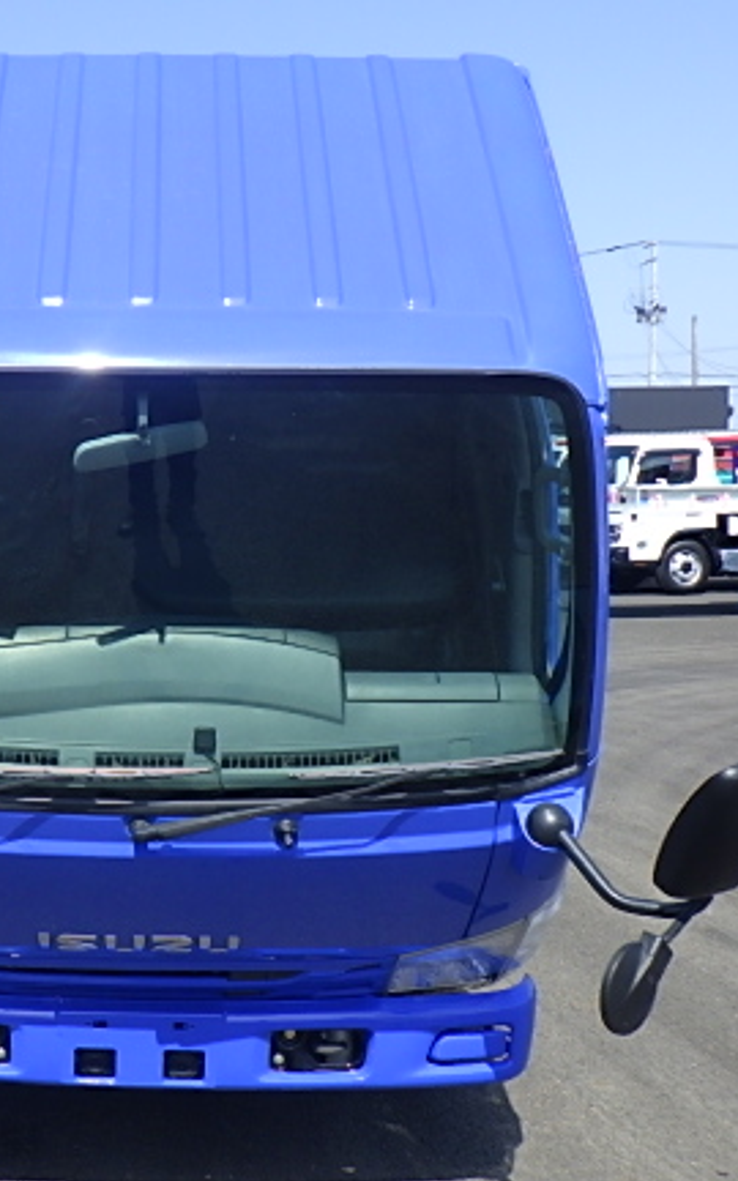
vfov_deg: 45.3
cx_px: 139
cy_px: 612
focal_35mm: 44
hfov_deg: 28.5
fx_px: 1416
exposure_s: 1/640
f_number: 4.2
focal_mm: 5
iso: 125
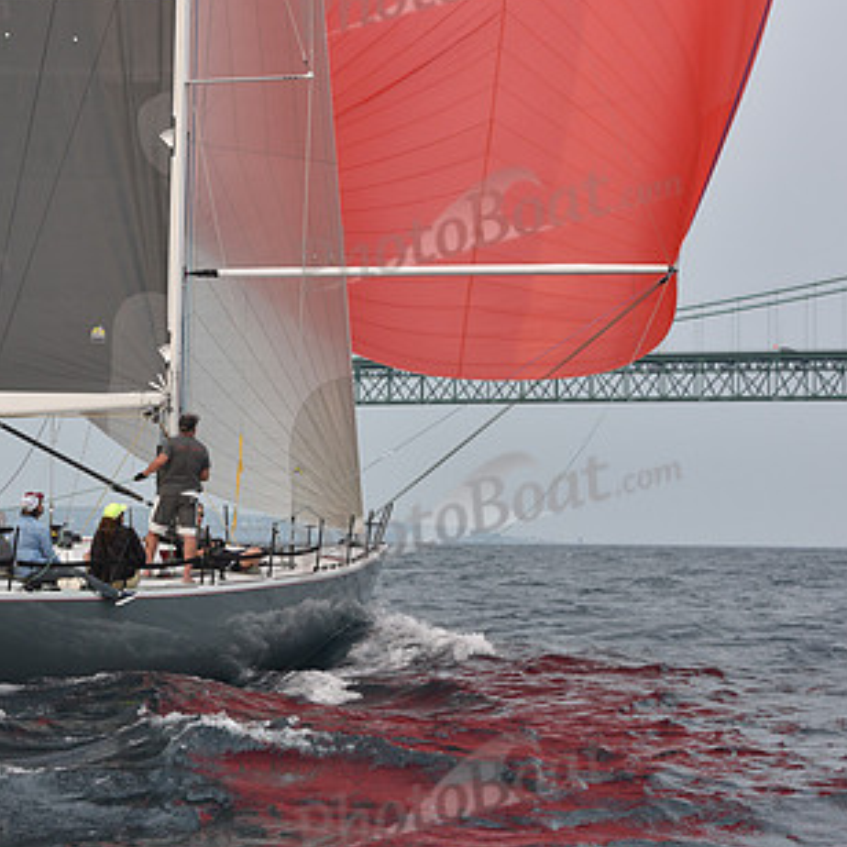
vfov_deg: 15.6
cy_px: 406
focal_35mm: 112
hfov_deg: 15.4
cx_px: 154
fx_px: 3100
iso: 250
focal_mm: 70
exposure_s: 1/1000
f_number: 5
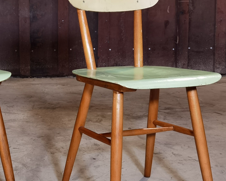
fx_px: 462
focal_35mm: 69
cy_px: 96
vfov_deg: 22.2
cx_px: 49
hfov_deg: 27.0
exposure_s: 1/100
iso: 200
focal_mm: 6.71
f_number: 1.9
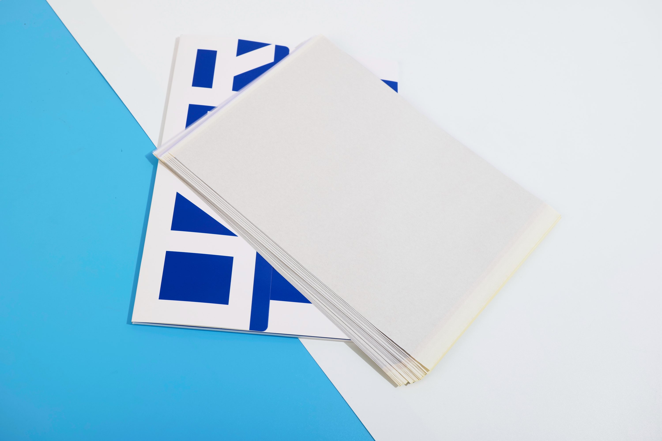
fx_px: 772
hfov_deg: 46.4
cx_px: 331
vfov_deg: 31.9
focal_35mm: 42
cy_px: 220
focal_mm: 42
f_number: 7.3
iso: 100
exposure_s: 1/125
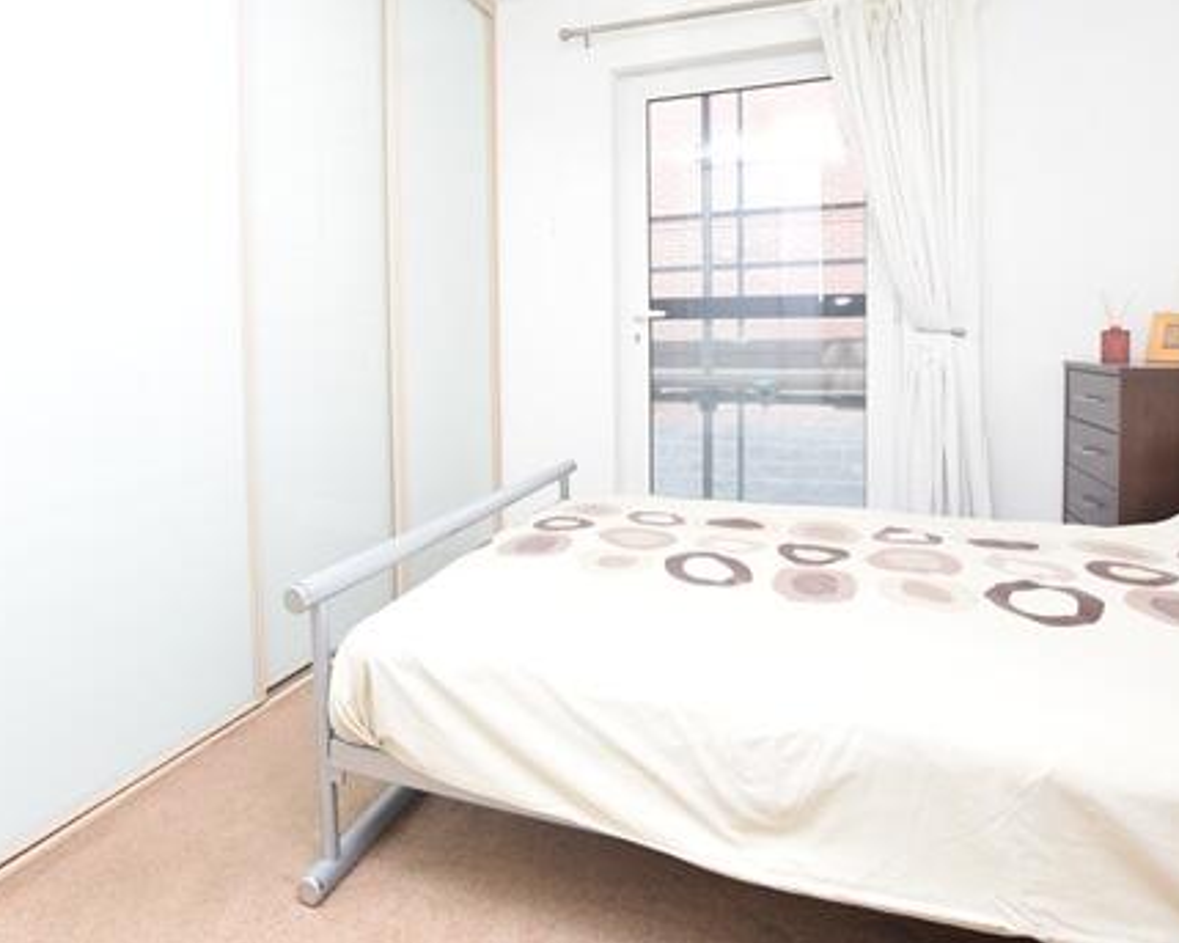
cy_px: 363
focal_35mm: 21
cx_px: 511
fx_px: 733
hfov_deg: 77.3
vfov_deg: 64.7
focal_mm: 10
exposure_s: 1/100
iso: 800
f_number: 5
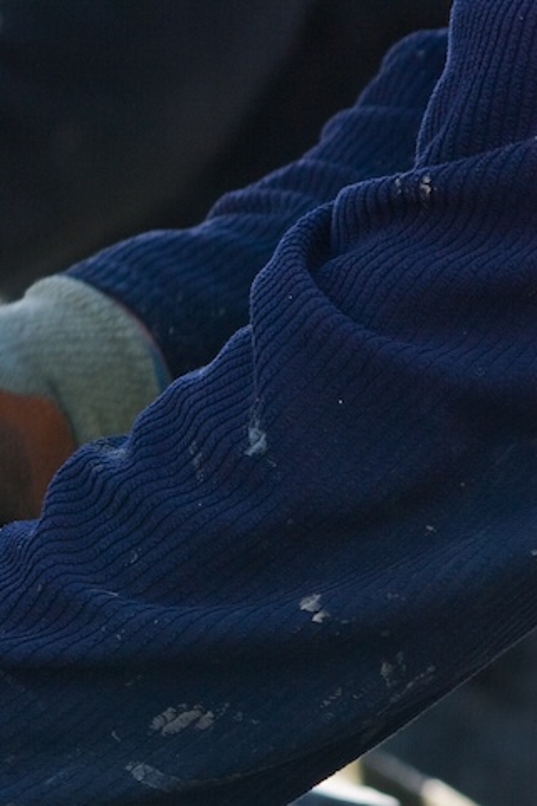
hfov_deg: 2.9
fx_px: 10476
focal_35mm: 468
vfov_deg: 4.4
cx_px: -12
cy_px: 642
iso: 100
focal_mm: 125
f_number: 8
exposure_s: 1/180
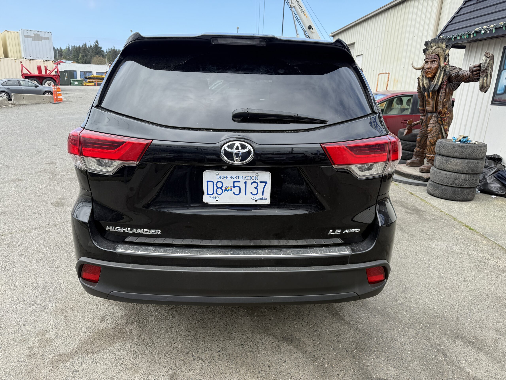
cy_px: 190
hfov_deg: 71.6
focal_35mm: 24
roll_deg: -2.4
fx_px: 351
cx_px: 253
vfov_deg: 56.8
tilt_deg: -15.3
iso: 80
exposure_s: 1/1250
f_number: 1.78
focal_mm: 6.76
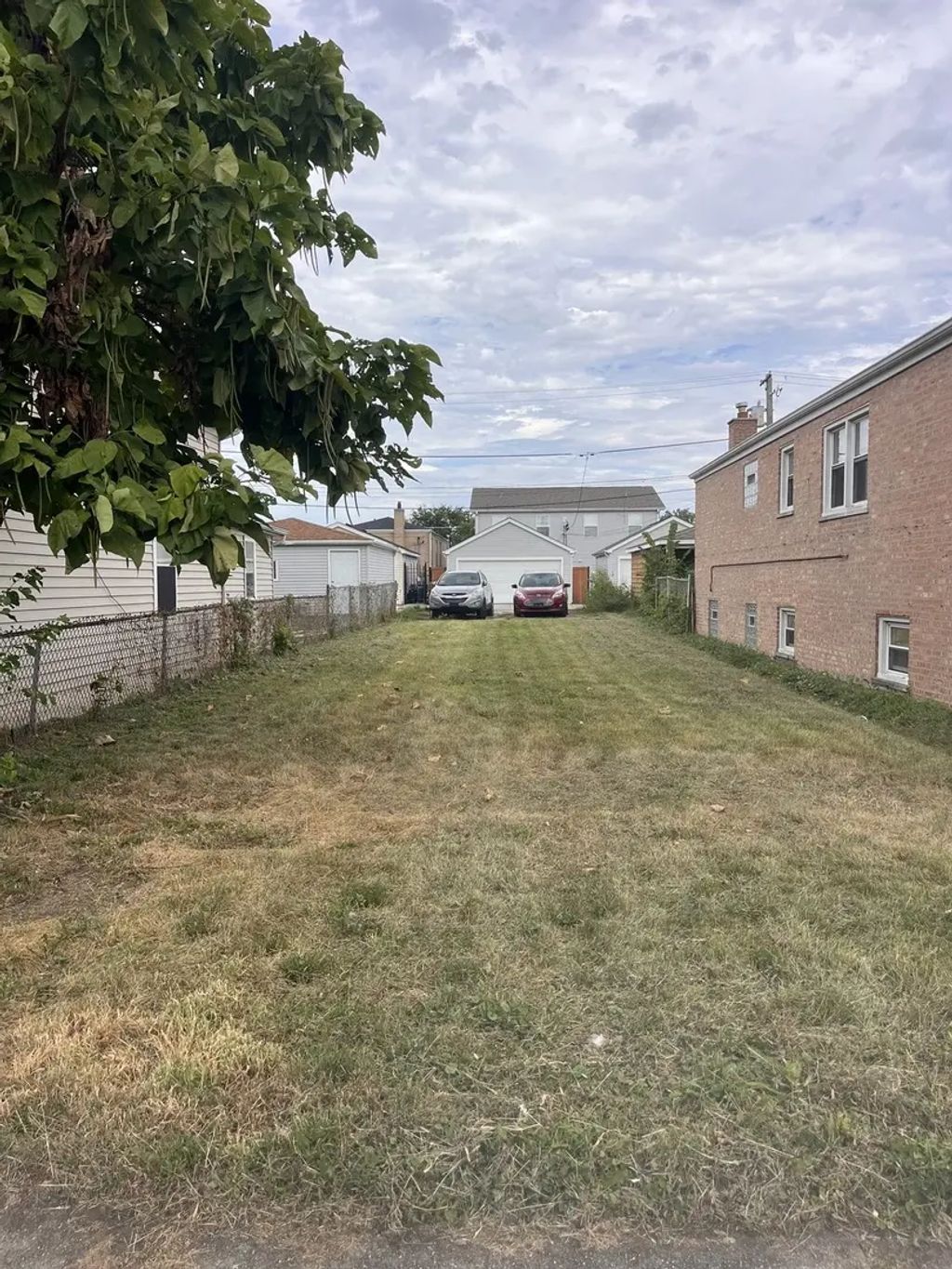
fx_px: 953
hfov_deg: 53.1
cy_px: 634
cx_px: 476
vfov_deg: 67.3
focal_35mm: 26
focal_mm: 5.1
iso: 50
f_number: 1.6
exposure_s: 1/2463
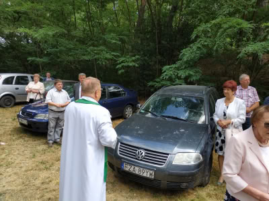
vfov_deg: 56.8
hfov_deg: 71.6
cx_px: 134
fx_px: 187
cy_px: 100
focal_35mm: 24
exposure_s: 1/984
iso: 200
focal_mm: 3.94
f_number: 1.9
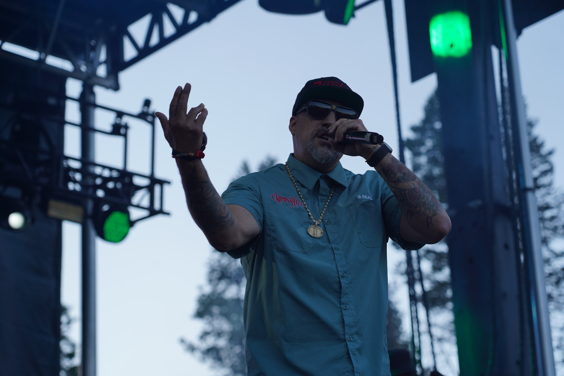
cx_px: 282
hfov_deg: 19.5
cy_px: 188
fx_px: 1645
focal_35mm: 105
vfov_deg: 13.0
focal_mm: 105
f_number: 5
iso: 100
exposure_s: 1/250
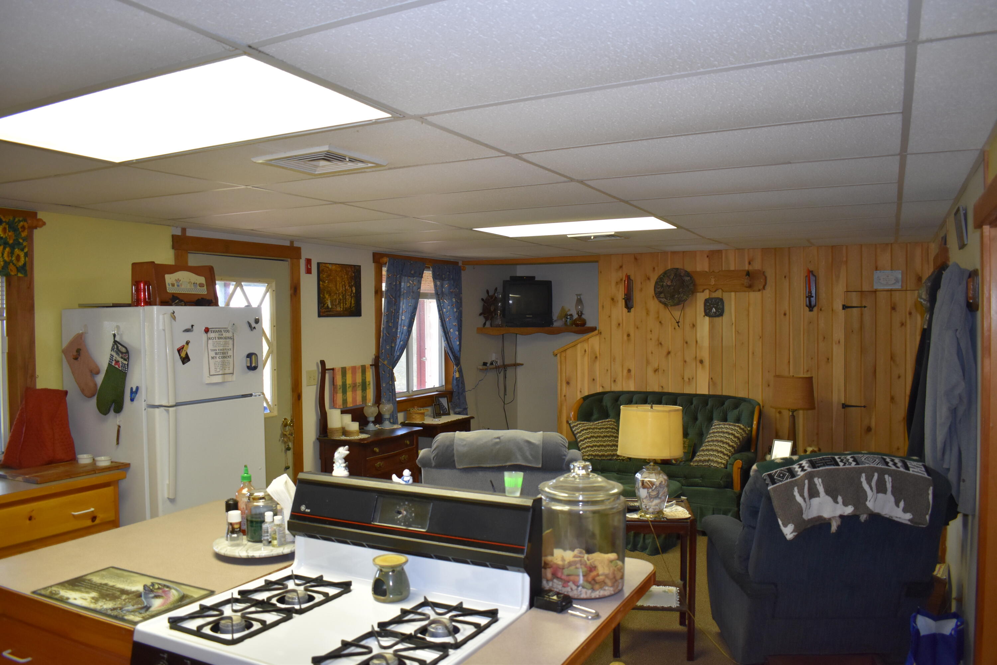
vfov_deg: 47.9
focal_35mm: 27
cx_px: 498
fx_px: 748
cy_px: 332
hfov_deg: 67.4
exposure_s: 1/125
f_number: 4
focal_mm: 18
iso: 1000
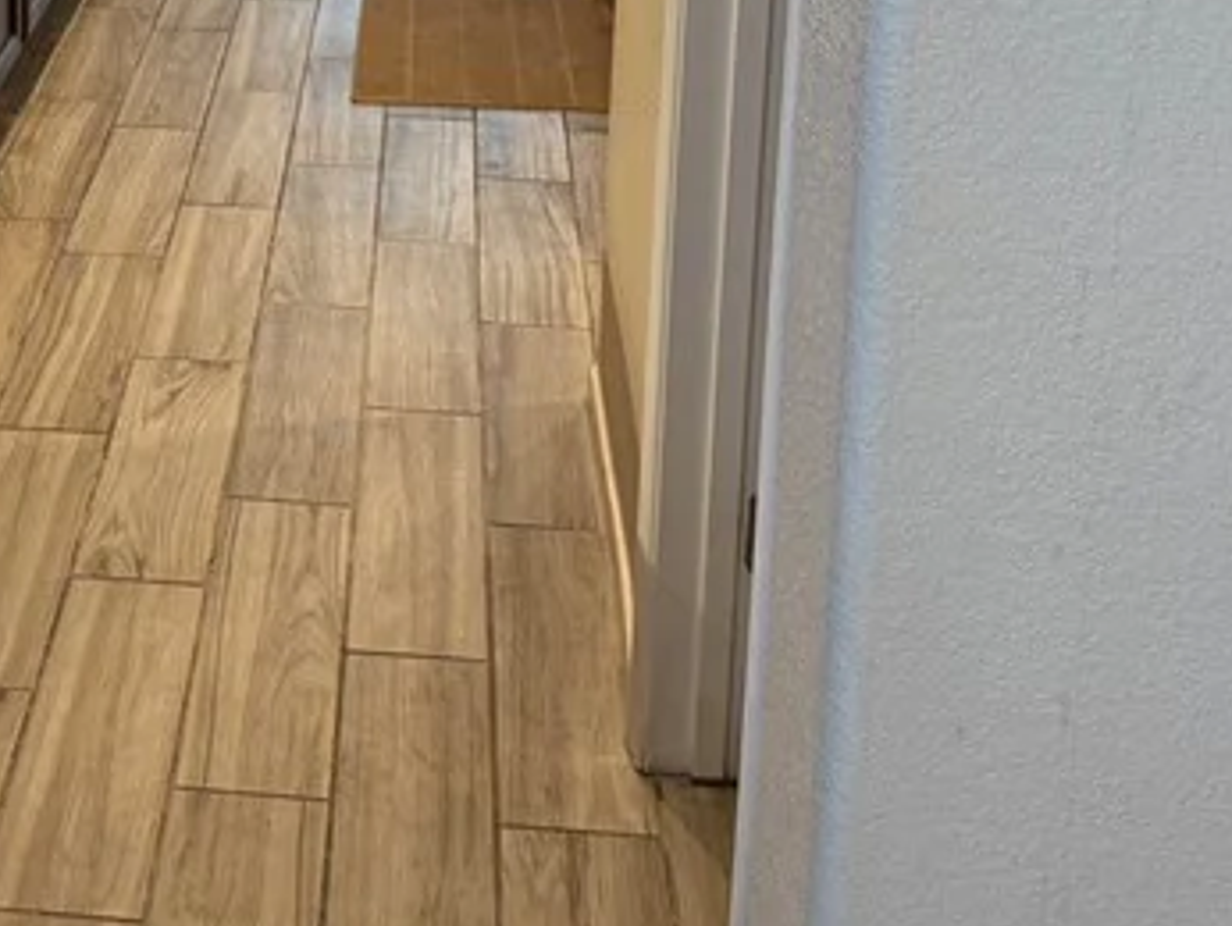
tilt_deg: -13.9
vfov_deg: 19.6
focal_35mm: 71
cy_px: -167
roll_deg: -0.9
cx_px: 153
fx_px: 2529
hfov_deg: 26.6
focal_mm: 6.76
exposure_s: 1/60
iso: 125
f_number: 1.78
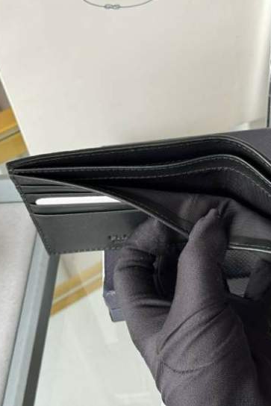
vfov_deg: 30.1
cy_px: 203
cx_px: 216
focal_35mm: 67
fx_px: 756
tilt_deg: -51.2
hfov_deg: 20.1
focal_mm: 6.76
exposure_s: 1/73
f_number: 1.78
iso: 100
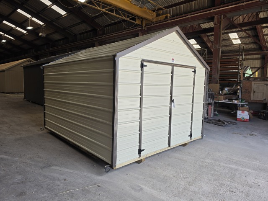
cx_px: 134
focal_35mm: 23
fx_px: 178
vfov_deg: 58.9
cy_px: 100
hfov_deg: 73.9
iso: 25
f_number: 1.4
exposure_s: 1/359
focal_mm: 6.5
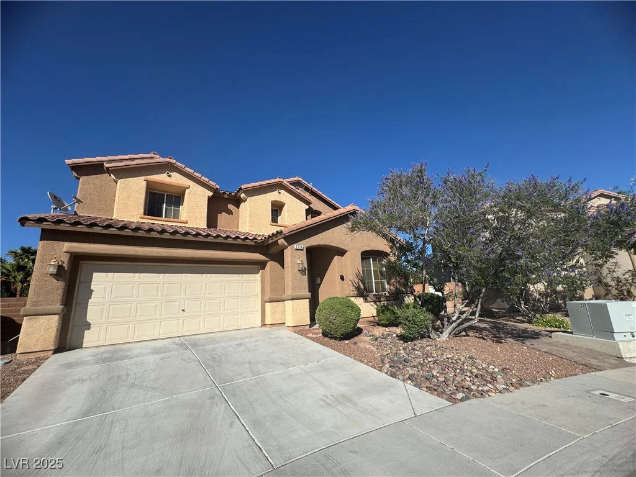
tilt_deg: +12.1
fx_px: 257
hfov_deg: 102.1
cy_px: 238
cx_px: 318
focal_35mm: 14
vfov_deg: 85.7
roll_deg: +3.7
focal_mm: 2.22
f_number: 2.2
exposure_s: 1/3106
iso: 50
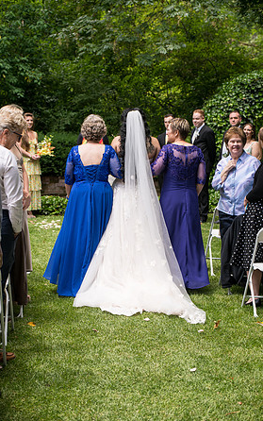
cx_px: 140
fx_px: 825
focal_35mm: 72
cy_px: 211
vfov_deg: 28.6
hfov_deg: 18.1
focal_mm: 70
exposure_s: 1/400
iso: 250
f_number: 4
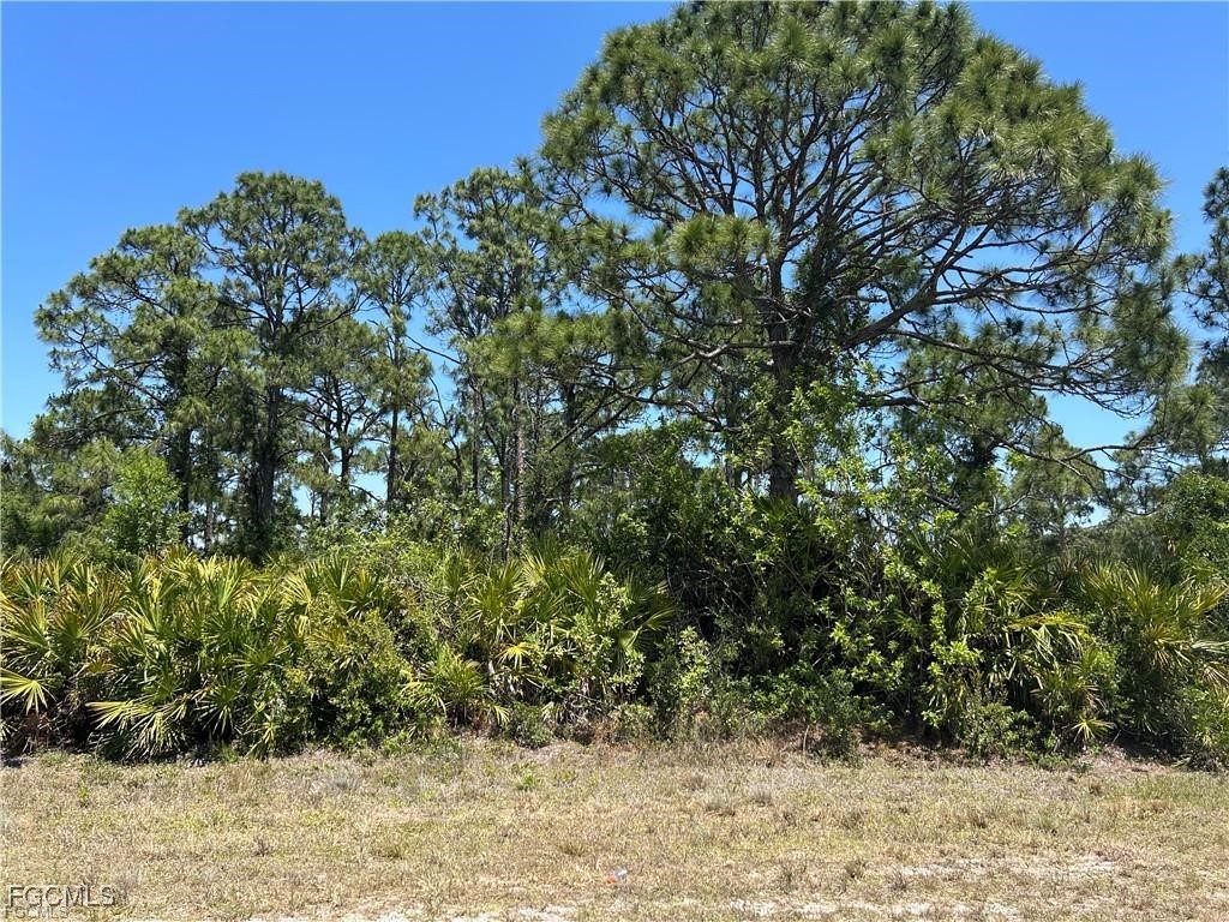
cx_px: 614
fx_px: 923
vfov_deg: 53.1
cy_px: 461
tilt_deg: +6.4
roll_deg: +0.5
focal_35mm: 26
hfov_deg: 67.3
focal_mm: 5.7
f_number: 1.5
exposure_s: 1/2208
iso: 50
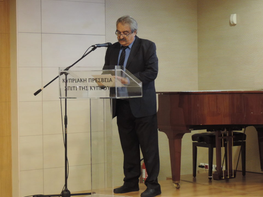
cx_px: 135
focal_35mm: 90
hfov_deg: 21.8
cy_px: 94
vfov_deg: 16.4
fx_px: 684
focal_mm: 15.1
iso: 800
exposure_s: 1/15
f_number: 4
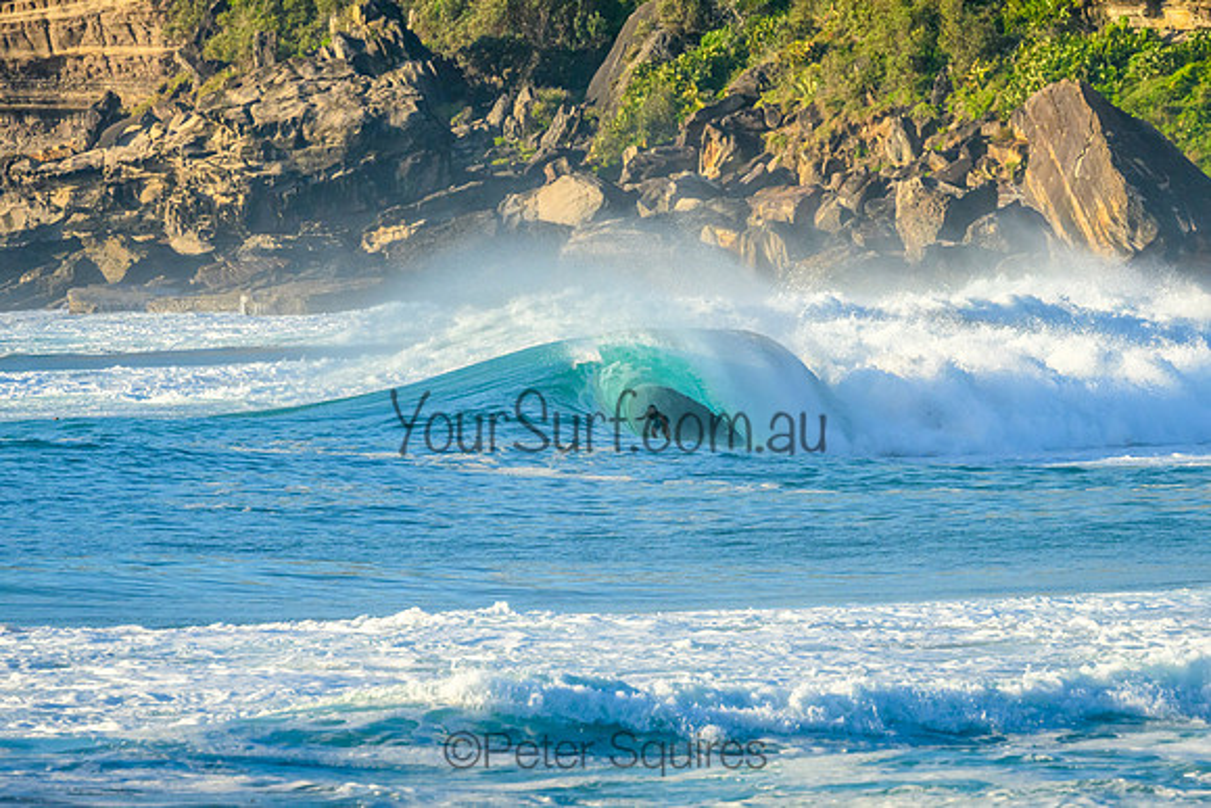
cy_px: 394
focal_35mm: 549
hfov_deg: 3.8
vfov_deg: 2.5
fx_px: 18483
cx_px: 669
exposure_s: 1/2000
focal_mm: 400
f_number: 9
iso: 1000
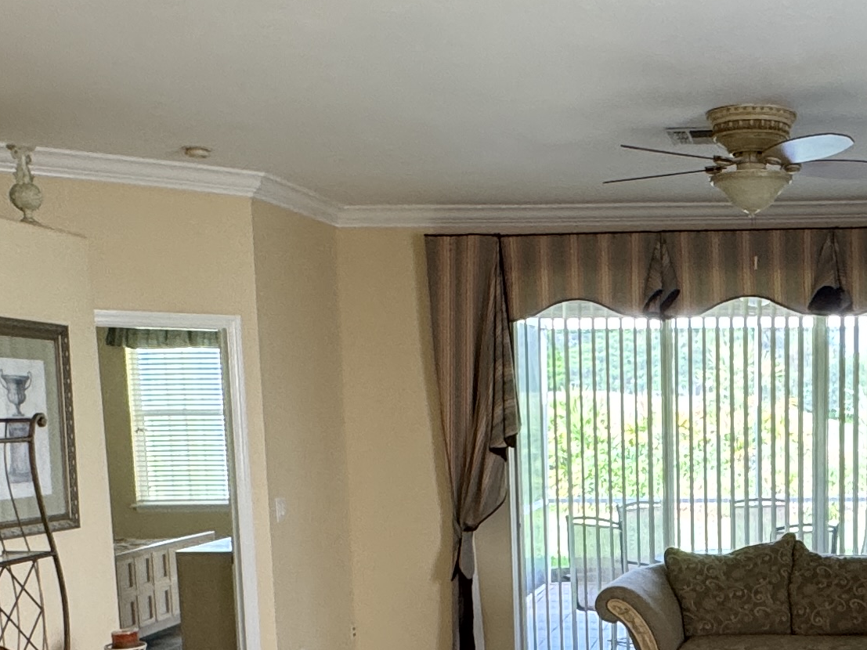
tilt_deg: -8.4
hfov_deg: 35.8
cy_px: 571
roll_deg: -0.2
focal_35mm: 51
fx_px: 1277
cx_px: 737
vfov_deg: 27.6
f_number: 2.2
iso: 200
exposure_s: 1/60
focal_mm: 2.22
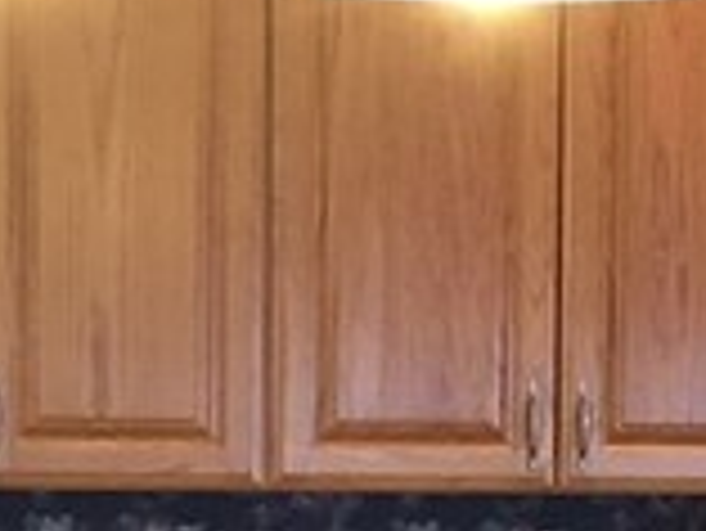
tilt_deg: -4.2
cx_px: 621
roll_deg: -2.2
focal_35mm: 189
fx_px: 3858
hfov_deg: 10.4
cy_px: 720
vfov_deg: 7.8
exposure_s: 1/30
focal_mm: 4.15
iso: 160
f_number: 2.2
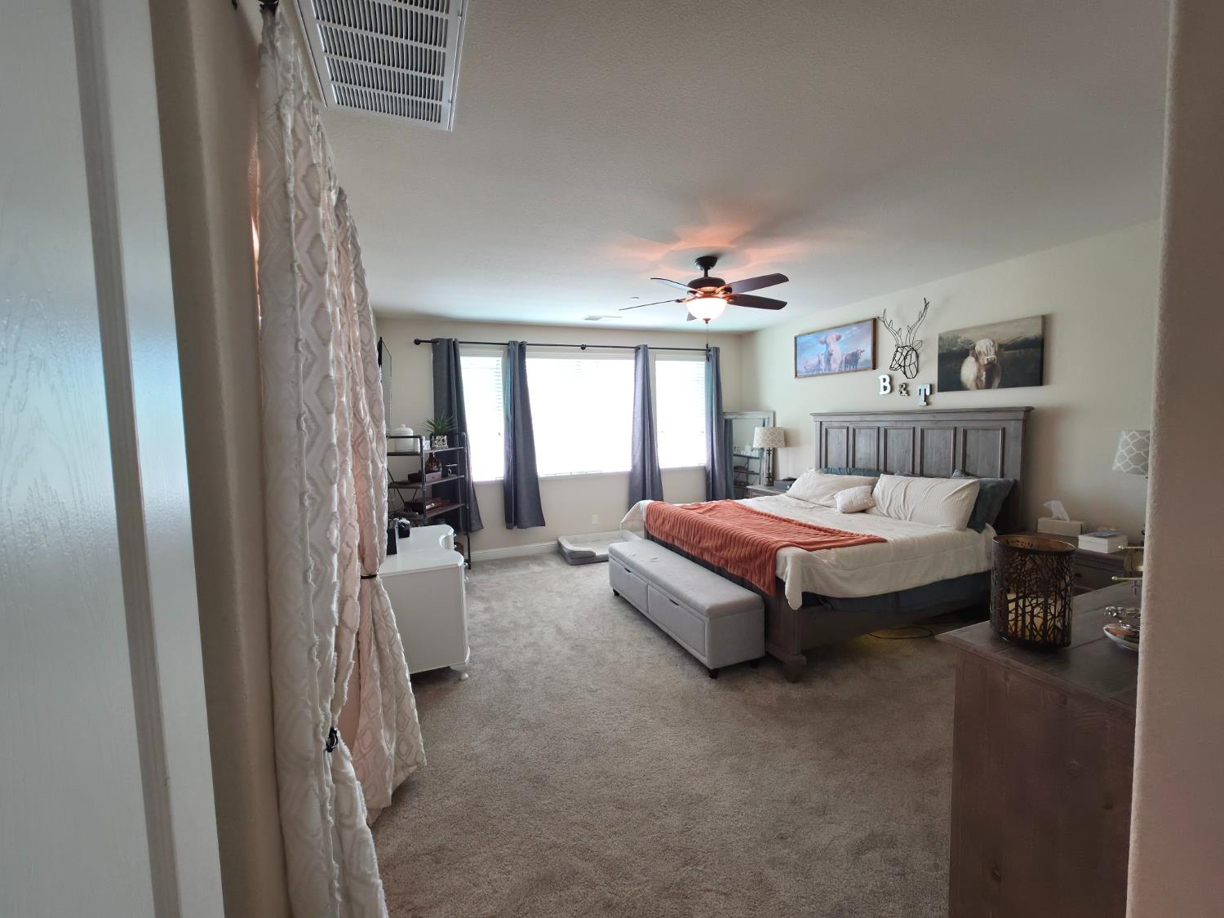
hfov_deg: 106.2
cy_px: 459
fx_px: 460
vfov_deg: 89.9
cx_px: 612
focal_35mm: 13
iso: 80
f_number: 1.9
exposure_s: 1/60
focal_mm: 2.2
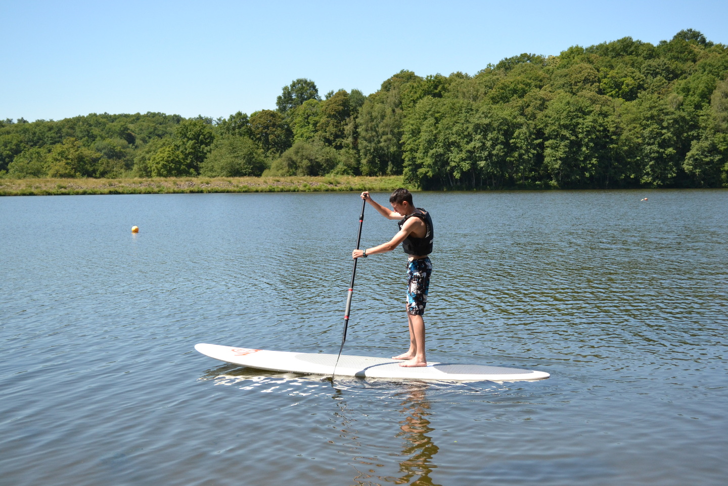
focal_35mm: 48
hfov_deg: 41.1
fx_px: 971
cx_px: 364
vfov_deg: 28.1
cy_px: 243
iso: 800
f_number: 4.8
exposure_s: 1/2500
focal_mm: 32
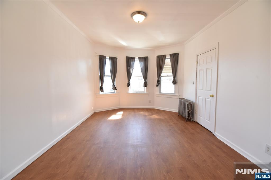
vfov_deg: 77.3
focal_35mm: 15
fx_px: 113
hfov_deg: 100.4
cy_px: 90
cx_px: 136
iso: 400
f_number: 8
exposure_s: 1/20
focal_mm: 10
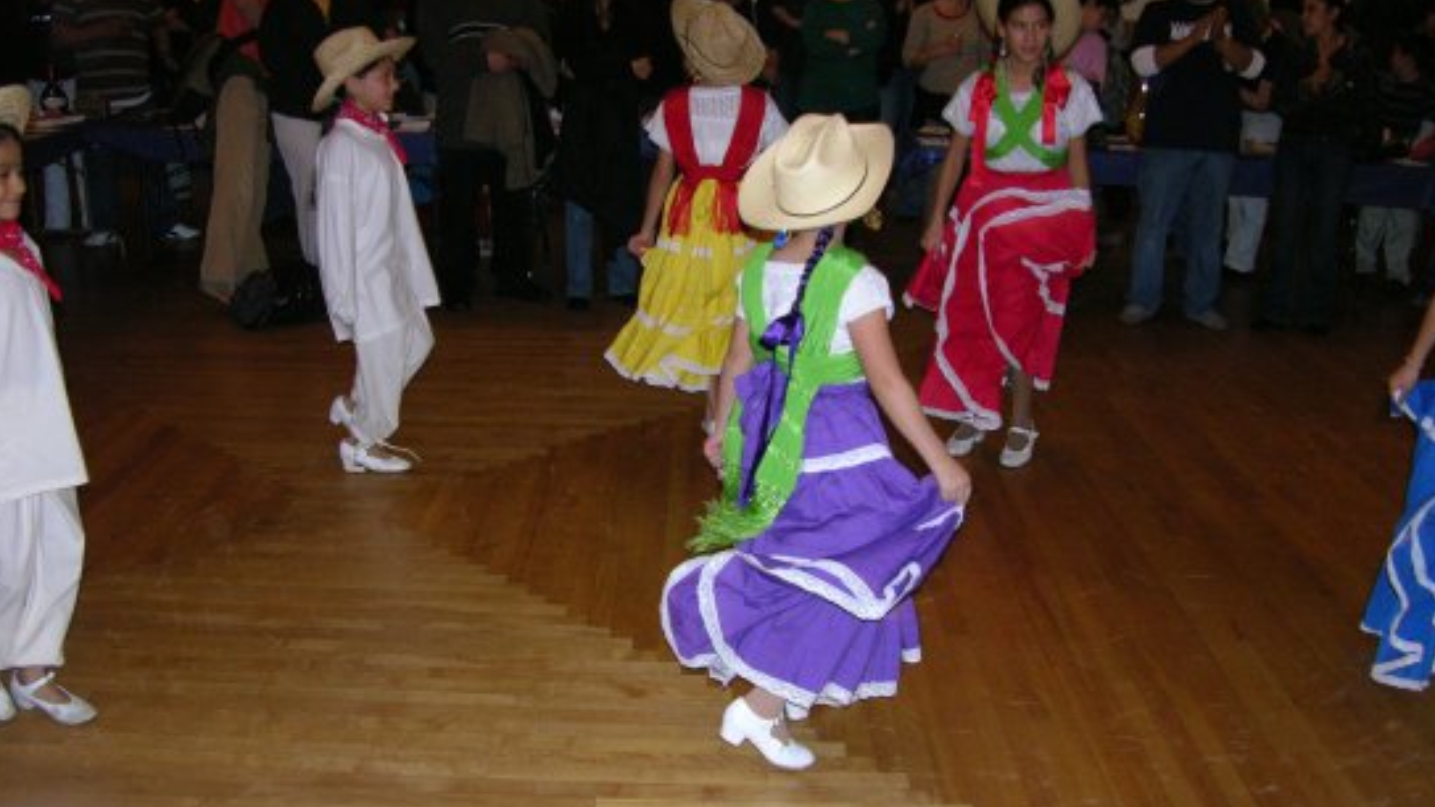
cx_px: 718
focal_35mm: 39
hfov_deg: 51.6
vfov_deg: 30.4
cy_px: 460
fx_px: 1484
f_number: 2.8
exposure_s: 1/60.1
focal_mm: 8.9
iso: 200
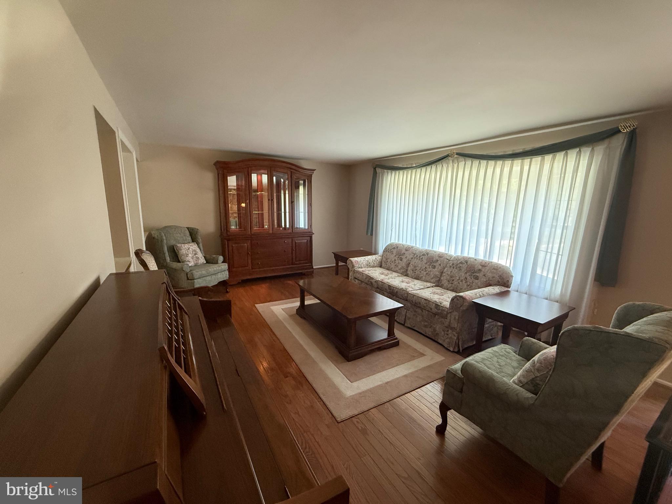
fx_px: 272
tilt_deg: -10.7
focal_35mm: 14
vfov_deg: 85.7
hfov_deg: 102.1
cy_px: 252
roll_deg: -1.0
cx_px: 336
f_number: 2.2
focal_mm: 2.22
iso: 500
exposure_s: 1/120
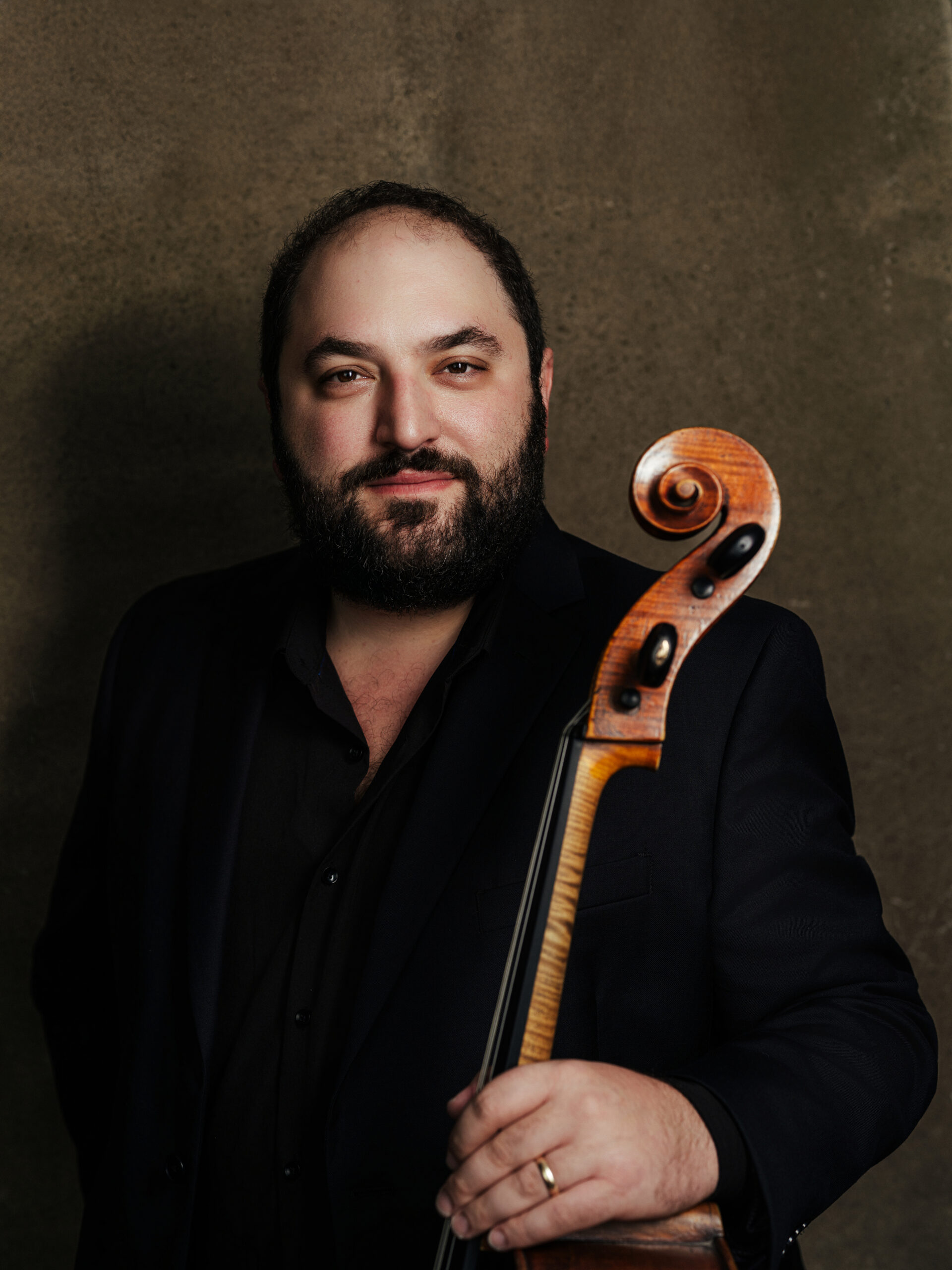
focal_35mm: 63
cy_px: 635
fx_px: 2310
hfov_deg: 23.3
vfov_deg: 30.7
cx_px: 476
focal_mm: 80
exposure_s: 1/125
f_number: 4
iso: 400
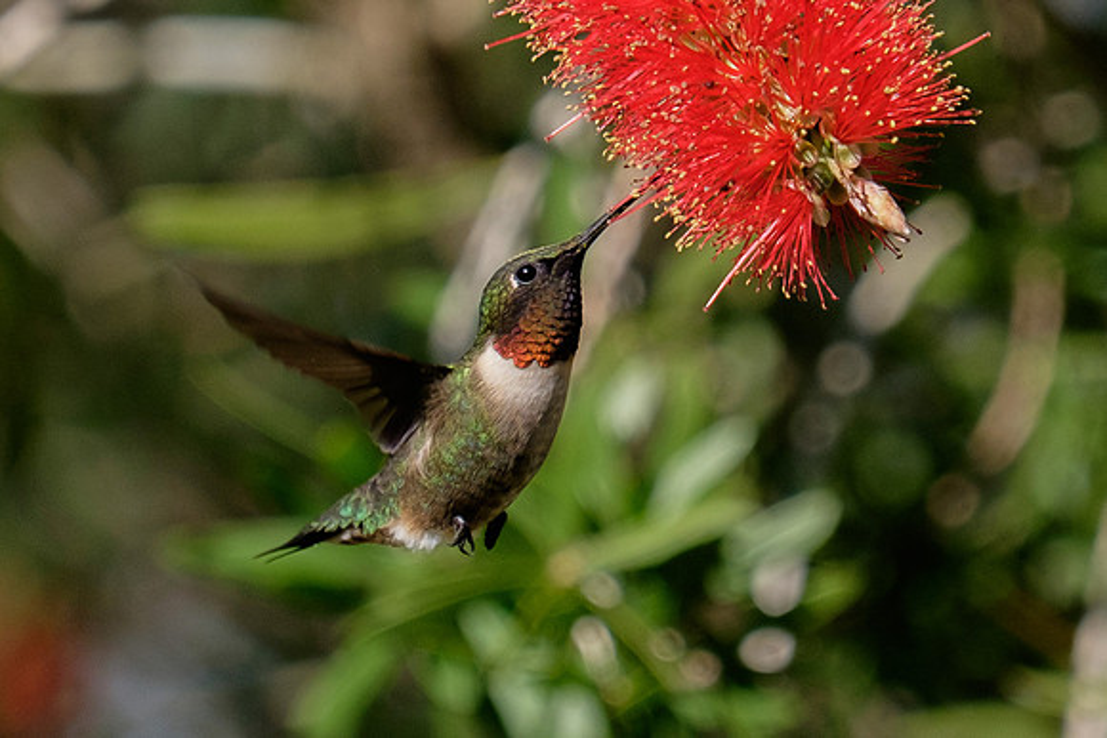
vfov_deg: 1.8
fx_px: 23655
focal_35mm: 769
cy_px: 243
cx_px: 746
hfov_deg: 2.7
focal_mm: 200
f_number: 4.8
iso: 640
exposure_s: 1/2000
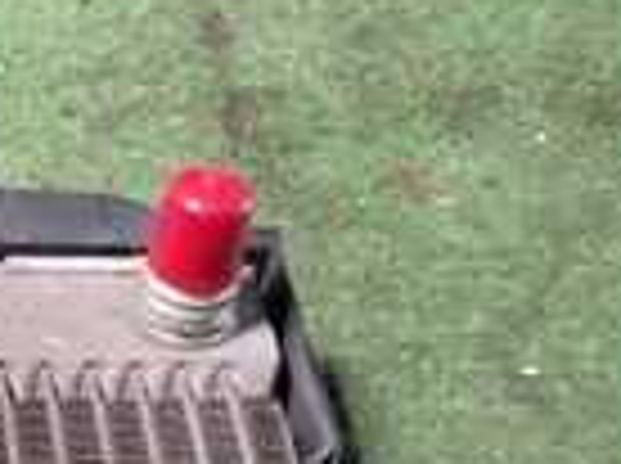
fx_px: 1952
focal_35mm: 109
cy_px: 739
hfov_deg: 17.0
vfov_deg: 12.7
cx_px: -194
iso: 125
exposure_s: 1/60
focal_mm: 4.5
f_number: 2
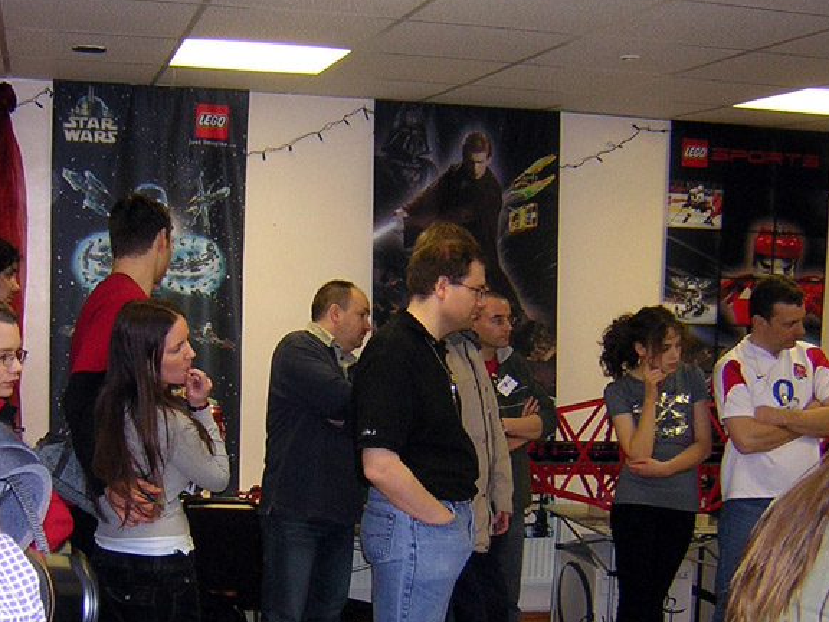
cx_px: 366
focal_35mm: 50
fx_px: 1197
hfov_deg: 38.1
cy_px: 390
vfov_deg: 29.0
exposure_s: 1/60.1
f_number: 2.6
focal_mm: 4.7
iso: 305
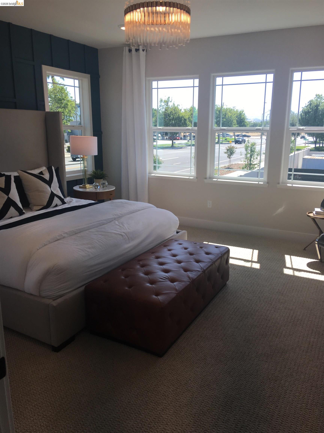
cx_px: 162
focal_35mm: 29
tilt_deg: -10.9
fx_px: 362
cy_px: 216
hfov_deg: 48.2
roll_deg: -1.2
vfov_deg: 61.7
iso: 25
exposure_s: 1/286
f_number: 2.2
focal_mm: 4.15
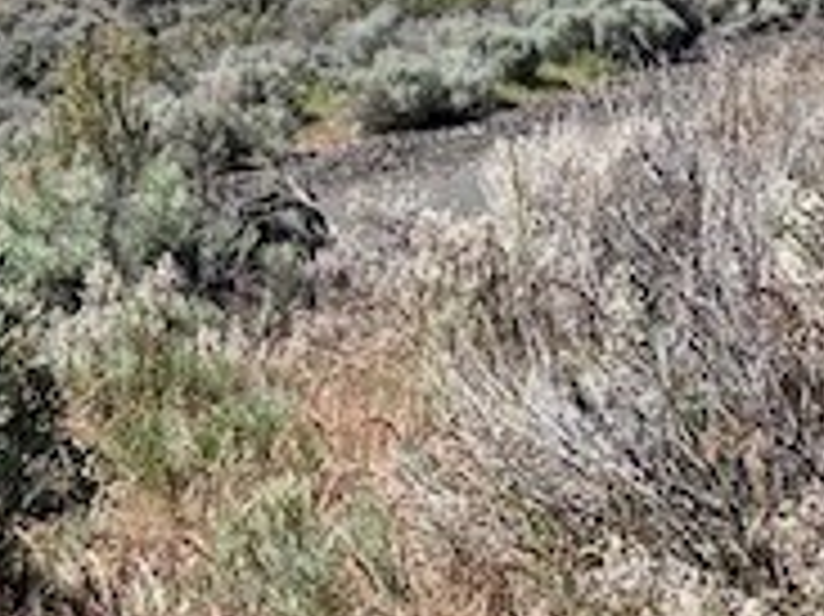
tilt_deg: -7.6
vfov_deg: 8.1
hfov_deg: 10.7
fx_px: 4329
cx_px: -216
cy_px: 531
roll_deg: +2.7
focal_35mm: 182
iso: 50
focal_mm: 5.96
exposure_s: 1/3021
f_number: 1.6
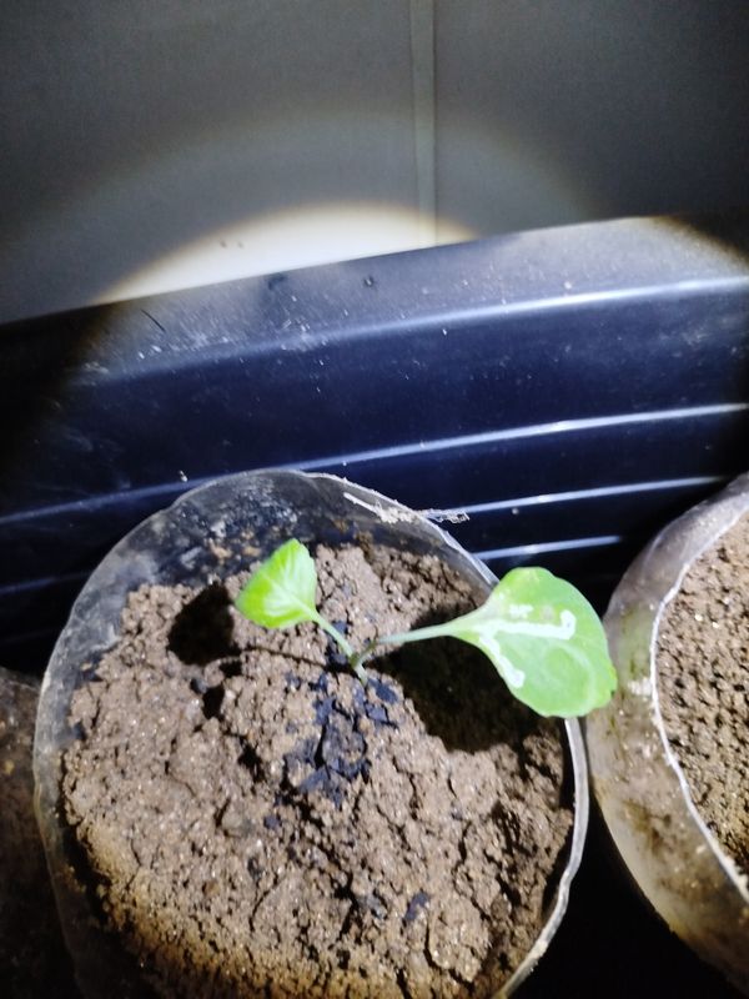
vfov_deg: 71.6
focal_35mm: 24
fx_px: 692
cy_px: 500
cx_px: 374
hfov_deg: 56.8
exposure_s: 1/17
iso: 500
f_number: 1.7
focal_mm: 5.31
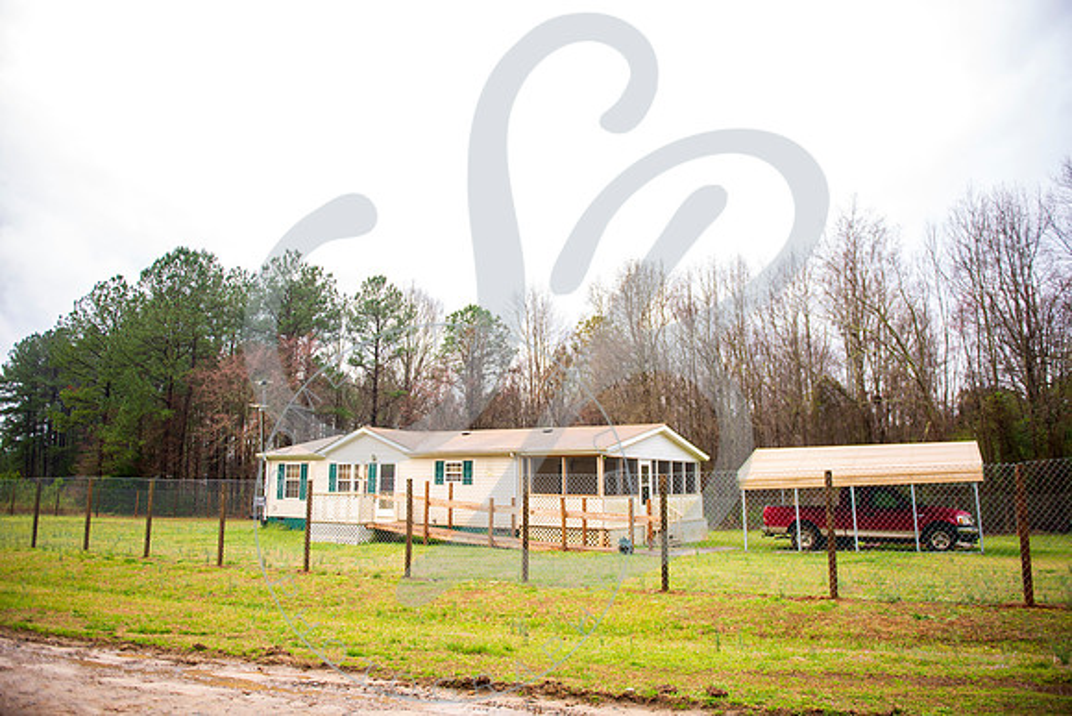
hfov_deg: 73.0
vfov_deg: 52.5
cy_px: 358
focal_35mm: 24
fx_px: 725
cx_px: 536
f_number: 2.8
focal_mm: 24
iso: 200
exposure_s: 1/400
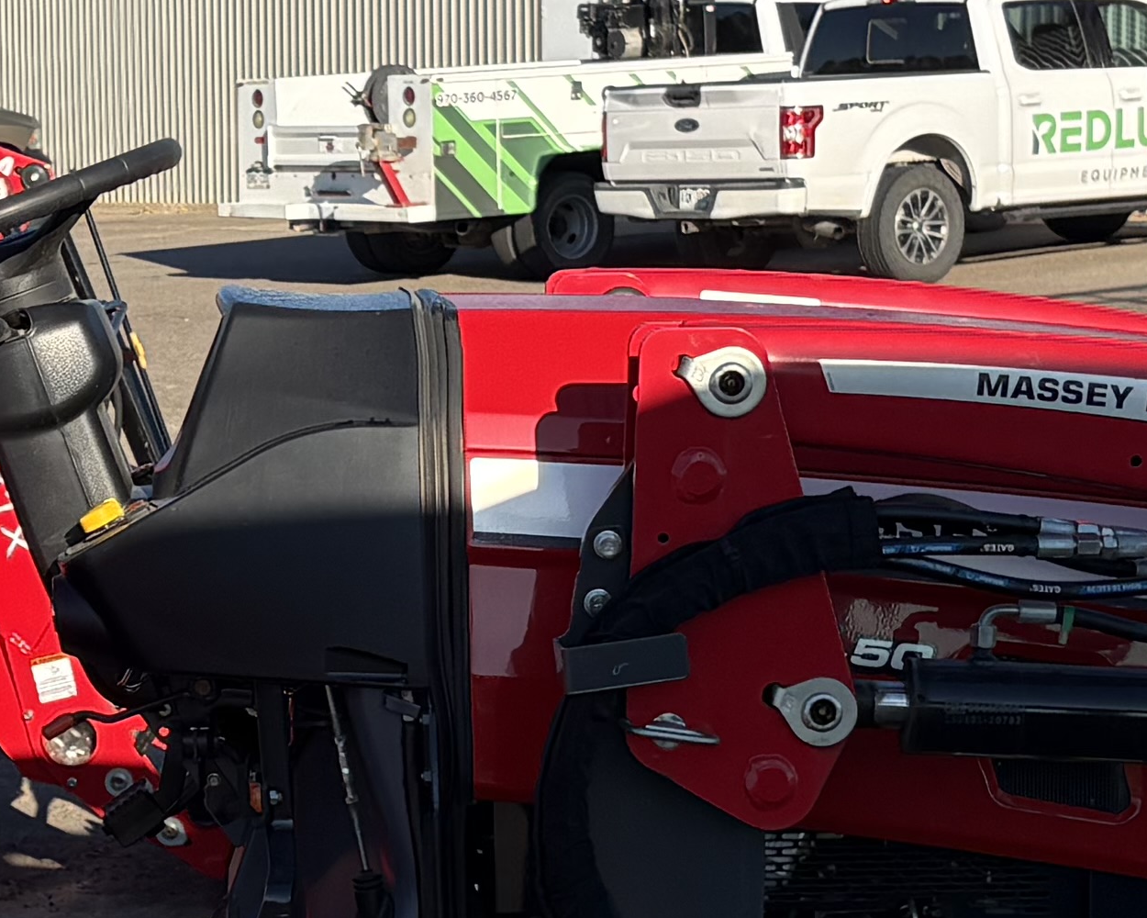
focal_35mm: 116
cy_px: 554
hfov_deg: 16.4
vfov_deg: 13.3
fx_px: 3938
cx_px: 166
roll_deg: +0.7
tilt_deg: -6.1
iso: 50
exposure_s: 1/2639
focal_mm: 5.96
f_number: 1.6
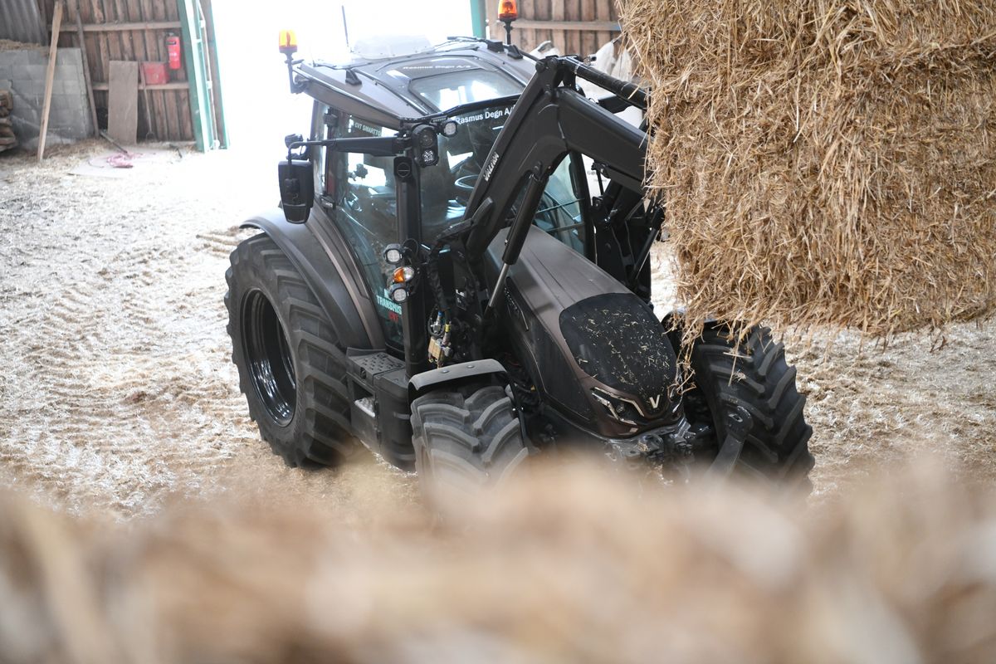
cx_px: 498
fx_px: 1439
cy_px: 332
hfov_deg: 38.2
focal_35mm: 52
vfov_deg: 26.0
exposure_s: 1/60
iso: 2000
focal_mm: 52
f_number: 2.8
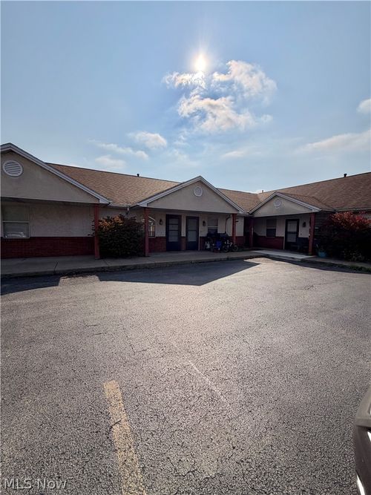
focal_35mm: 14
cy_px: 248
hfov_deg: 85.7
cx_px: 186
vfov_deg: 102.1
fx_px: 200
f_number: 2.2
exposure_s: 1/2841
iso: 20
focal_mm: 2.22
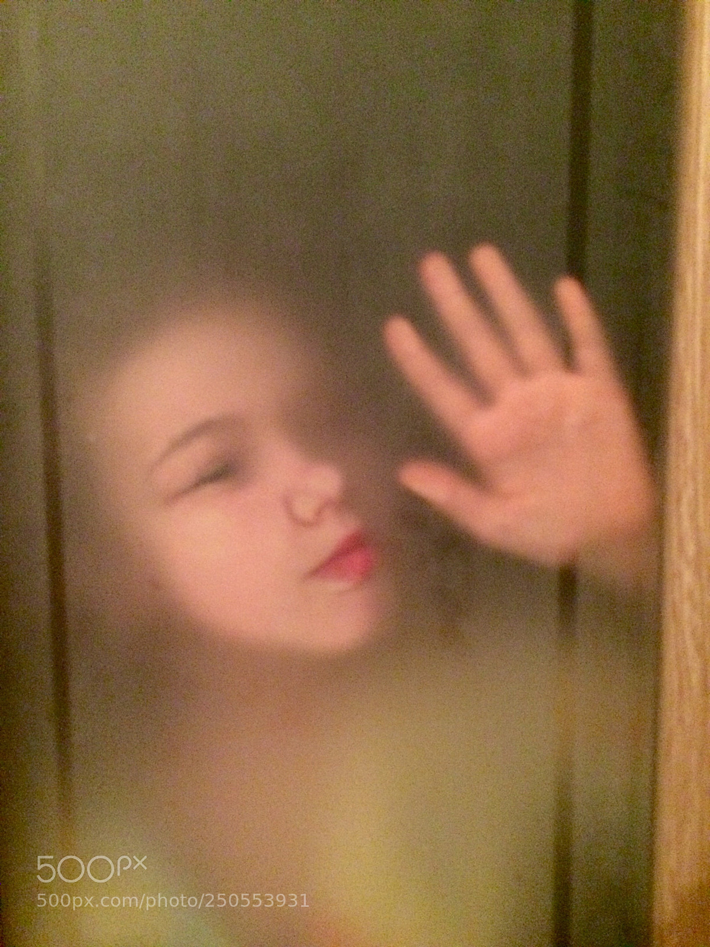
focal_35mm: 29
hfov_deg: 48.2
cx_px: 355
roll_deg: +2.7
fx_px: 793
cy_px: 474
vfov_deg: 61.7
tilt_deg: -6.1
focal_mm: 4.15
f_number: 2.2
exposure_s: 1/17
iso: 640
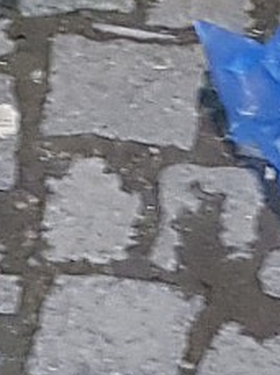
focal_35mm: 182
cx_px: 29
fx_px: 1968
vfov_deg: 9.7
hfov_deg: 8.1
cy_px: -506
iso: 200
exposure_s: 1/14
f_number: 1.7
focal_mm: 4.2
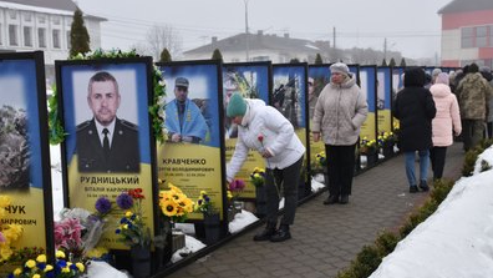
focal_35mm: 56
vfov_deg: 21.6
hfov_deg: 37.5
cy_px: 153
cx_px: 245
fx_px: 726
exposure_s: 1/200
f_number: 7.1
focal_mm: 35
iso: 400
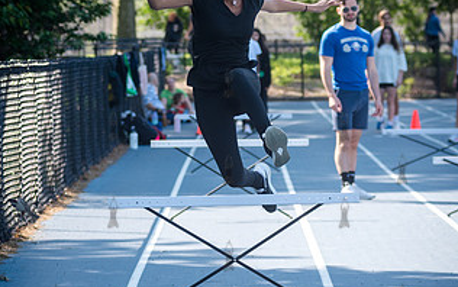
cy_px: 131
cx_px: 190
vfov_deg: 5.4
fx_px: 3035
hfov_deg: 8.6
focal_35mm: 243
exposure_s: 1/800
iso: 400
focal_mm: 100
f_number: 4
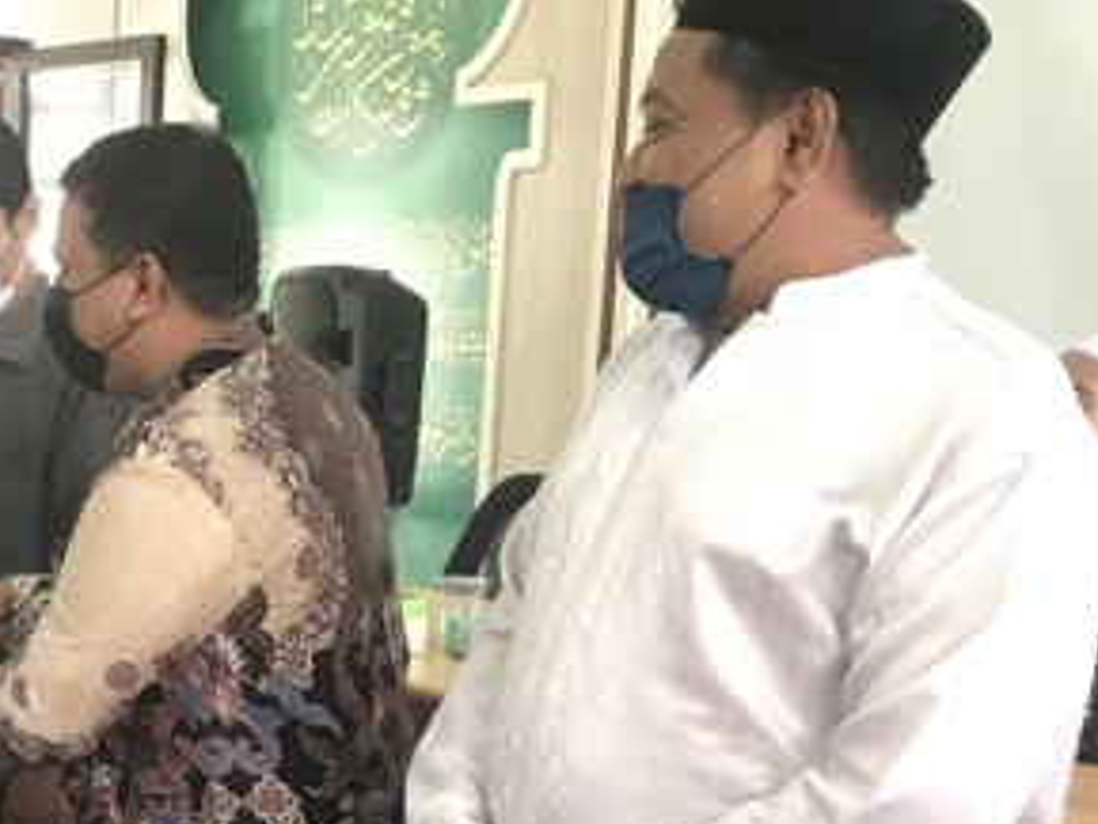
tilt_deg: -6.6
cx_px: 141
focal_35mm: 62
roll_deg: -4.5
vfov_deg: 23.3
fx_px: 1967
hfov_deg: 30.0
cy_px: 665
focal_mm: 3.99
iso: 80
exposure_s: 1/17
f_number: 1.8
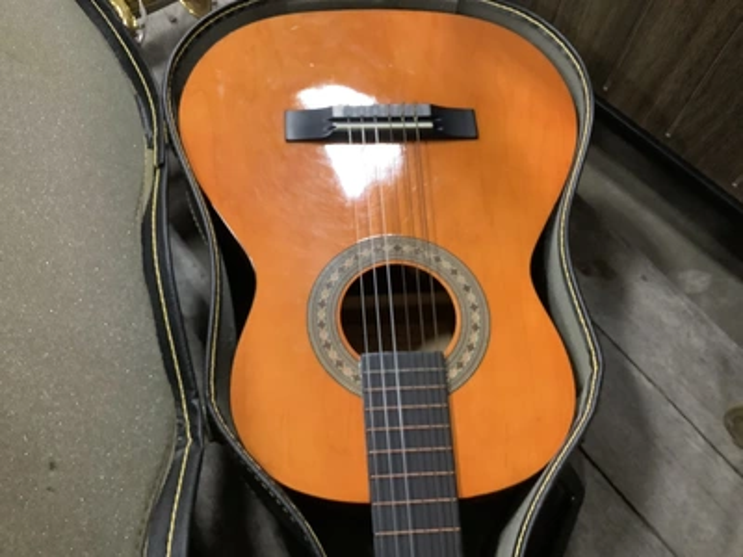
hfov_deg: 58.4
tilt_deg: -63.4
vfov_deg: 45.4
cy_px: 278
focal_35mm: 31
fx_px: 665
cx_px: 372
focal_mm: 3.3
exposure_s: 1/30
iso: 640
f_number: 2.4
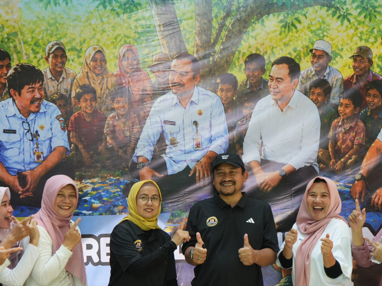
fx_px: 706
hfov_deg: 30.3
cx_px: 202
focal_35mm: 64
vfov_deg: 22.7
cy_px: 219
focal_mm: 36
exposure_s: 1/125
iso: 500
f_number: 5.6
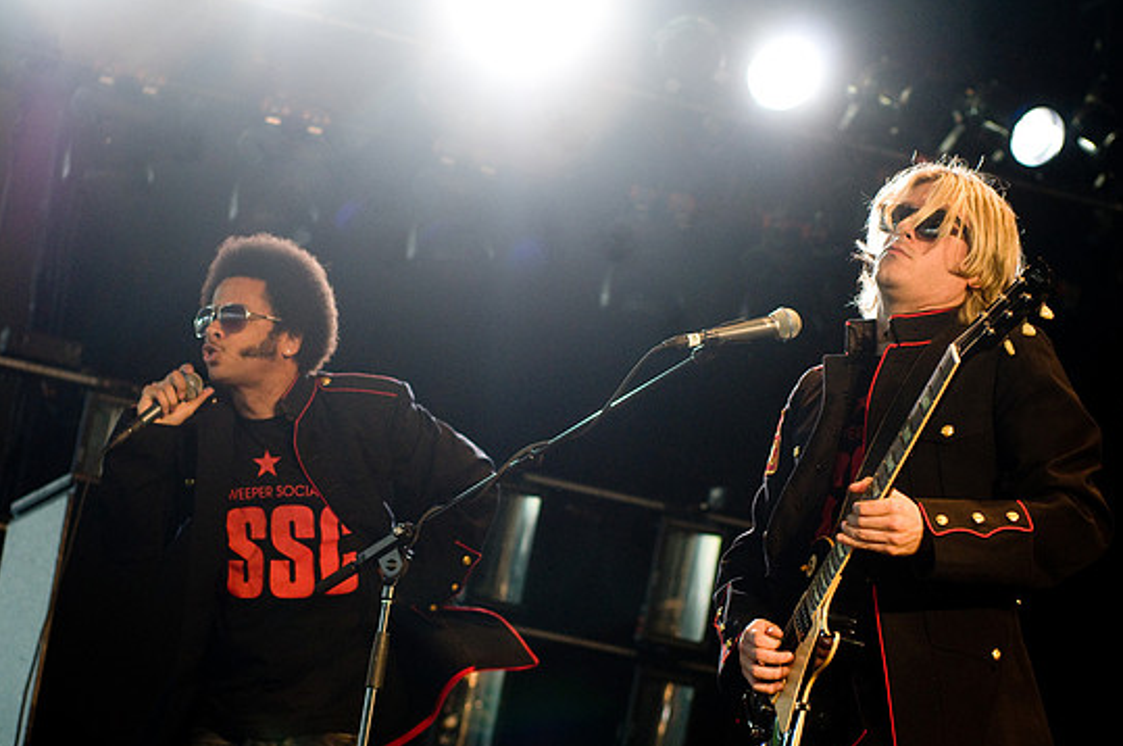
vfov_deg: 12.1
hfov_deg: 18.1
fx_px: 3521
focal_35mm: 113
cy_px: 395
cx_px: 535
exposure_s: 1/250
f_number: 4
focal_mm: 70
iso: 800
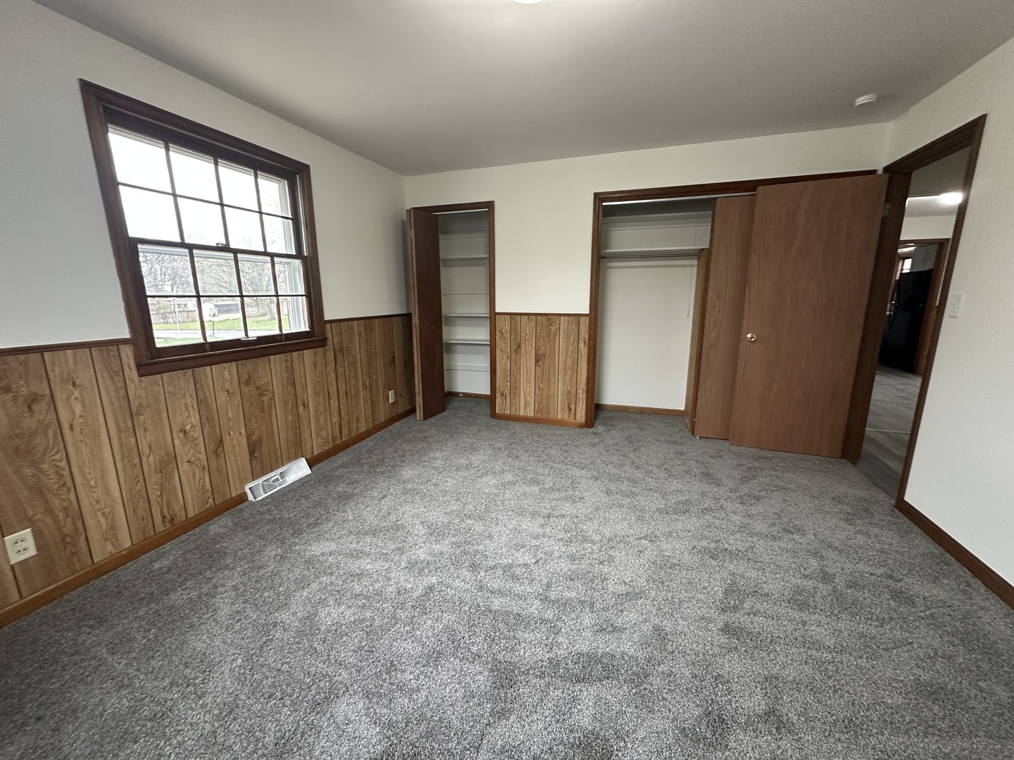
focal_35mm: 14
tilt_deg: -10.7
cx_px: 507
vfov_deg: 85.7
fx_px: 410
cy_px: 380
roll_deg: -0.3
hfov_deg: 102.1
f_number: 2.2
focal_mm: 2.22
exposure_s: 1/60
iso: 320
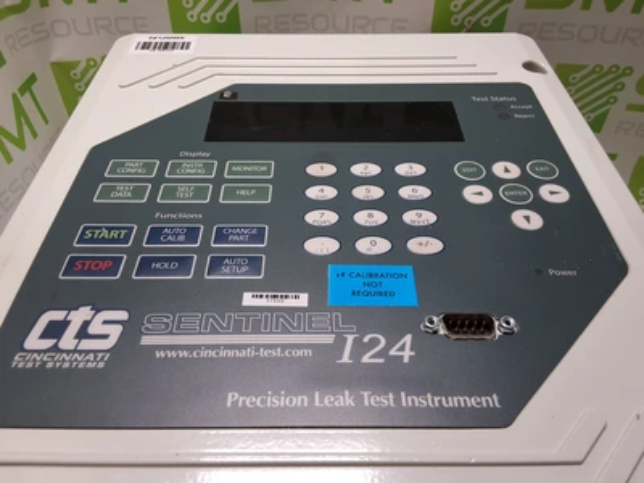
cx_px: 322
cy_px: 242
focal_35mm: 28
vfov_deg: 49.7
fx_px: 521
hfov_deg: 63.4
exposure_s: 1/120
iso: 32
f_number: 1.9
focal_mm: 2.91
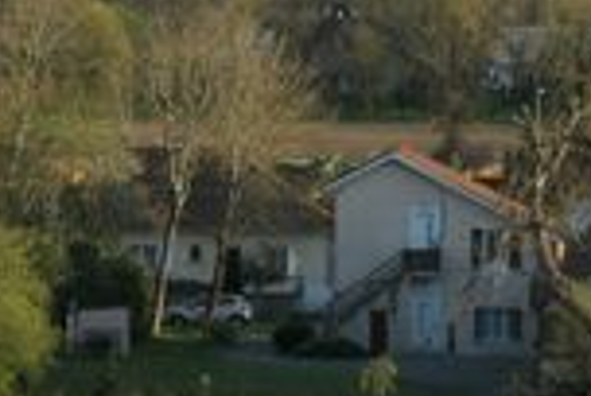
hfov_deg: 5.6
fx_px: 6020
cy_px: -221
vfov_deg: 3.8
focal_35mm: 366
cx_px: 12
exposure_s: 1/80
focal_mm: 34.1
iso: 125
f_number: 8
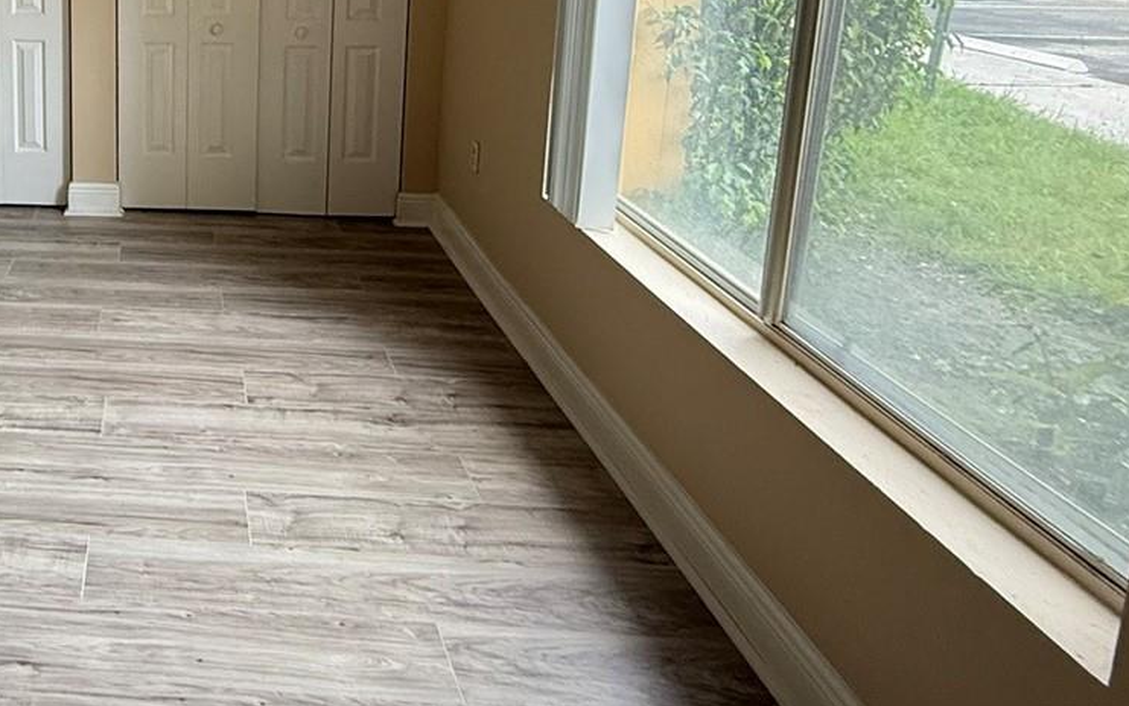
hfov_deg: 51.8
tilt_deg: -8.1
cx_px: 90
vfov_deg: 36.4
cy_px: 43
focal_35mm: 32
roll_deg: +0.2
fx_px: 985
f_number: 2.2
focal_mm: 2.22
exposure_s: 1/99
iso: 200
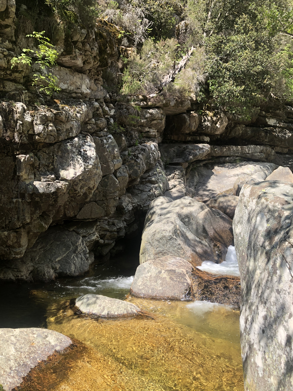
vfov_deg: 63.4
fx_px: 316
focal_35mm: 28
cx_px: 146
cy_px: 196
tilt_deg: +1.0
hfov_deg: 49.7
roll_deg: -1.4
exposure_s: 1/657
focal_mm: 4
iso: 20
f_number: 1.8
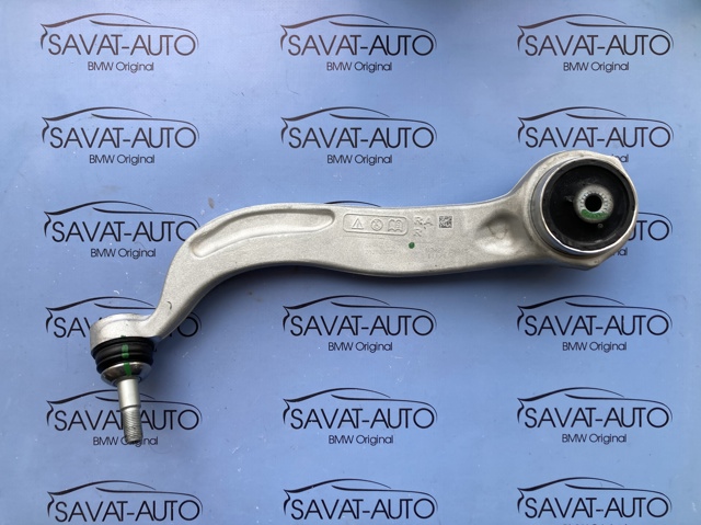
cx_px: 350
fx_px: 567
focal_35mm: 28
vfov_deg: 49.7
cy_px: 262
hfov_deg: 63.5
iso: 20
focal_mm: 3.99
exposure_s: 1/245
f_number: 1.8
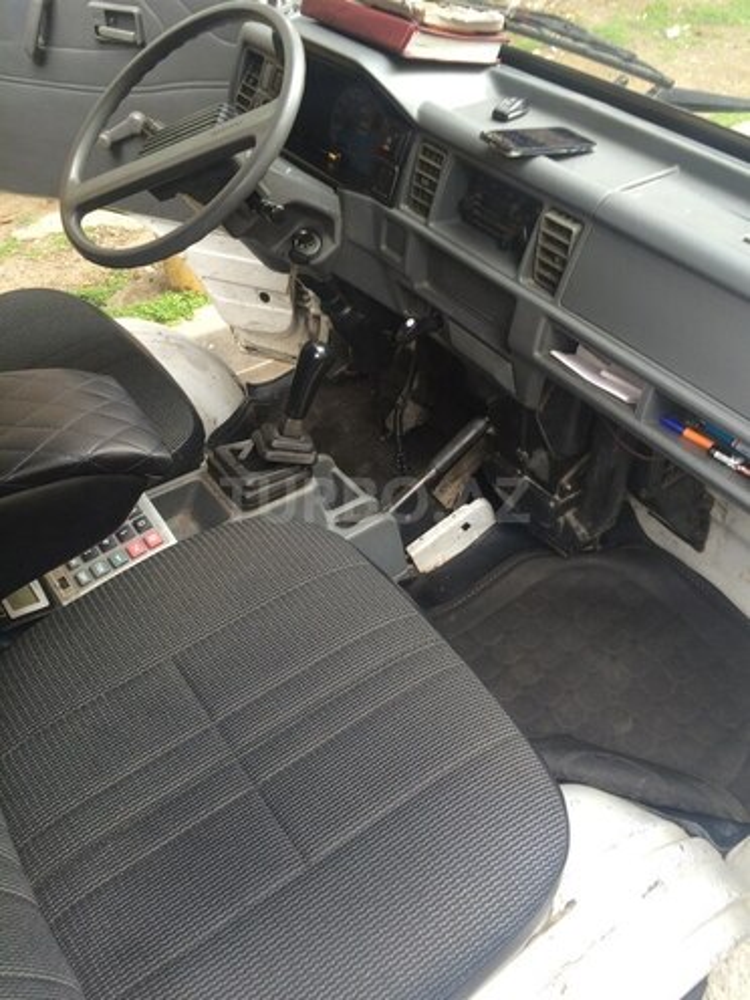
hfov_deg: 48.2
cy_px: 500
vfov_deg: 61.7
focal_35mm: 29
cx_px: 375
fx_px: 838
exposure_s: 1/50
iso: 40
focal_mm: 4.15
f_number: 2.2
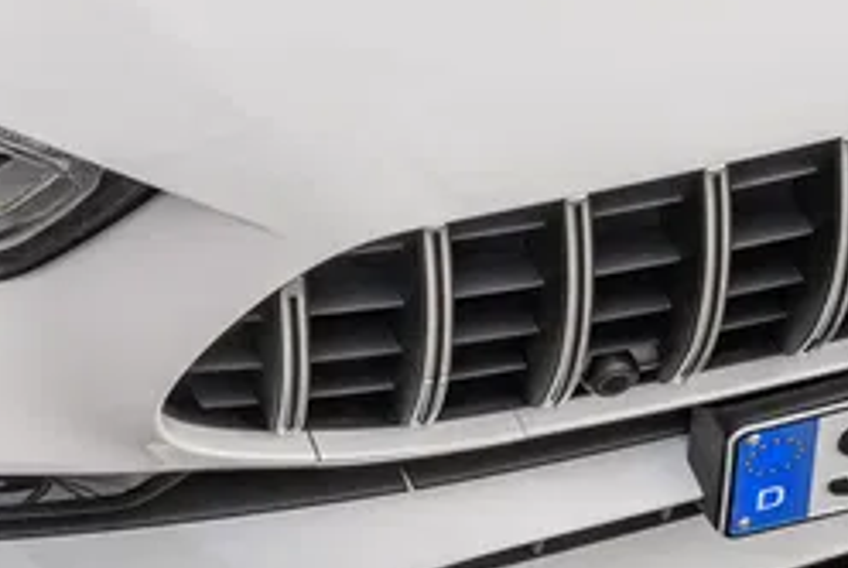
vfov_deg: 6.6
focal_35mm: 203
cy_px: -527
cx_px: 533
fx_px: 4787
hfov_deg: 10.1
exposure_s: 1/40
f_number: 16
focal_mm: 42
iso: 100
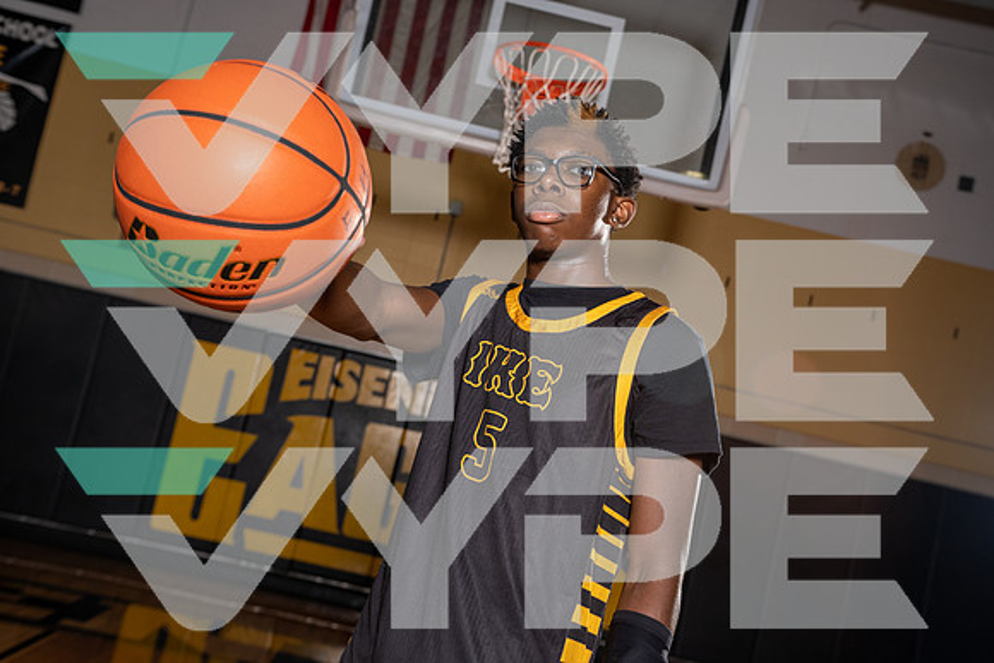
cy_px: 332
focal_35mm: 44
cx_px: 497
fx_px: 1215
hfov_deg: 44.5
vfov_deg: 30.5
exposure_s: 1/250
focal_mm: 44
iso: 320
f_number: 5.6
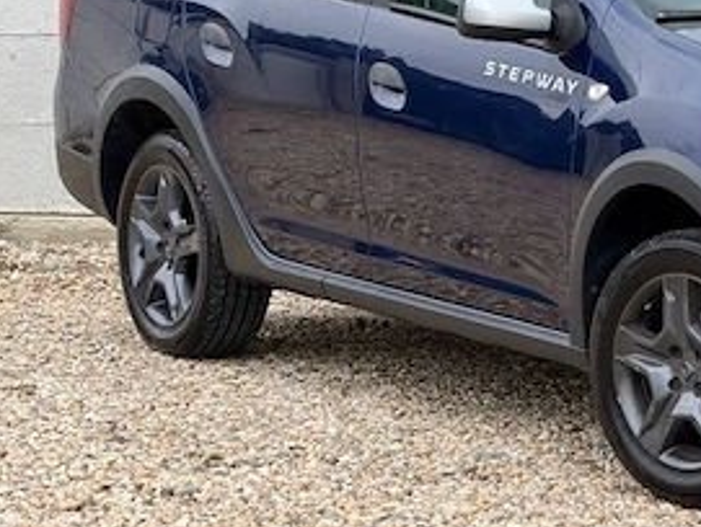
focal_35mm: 221
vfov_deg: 6.7
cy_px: 72
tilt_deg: -4.1
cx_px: 714
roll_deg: +0.5
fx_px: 4481
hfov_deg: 8.9
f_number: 2.8
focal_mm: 16.89
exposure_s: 1/246
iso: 50
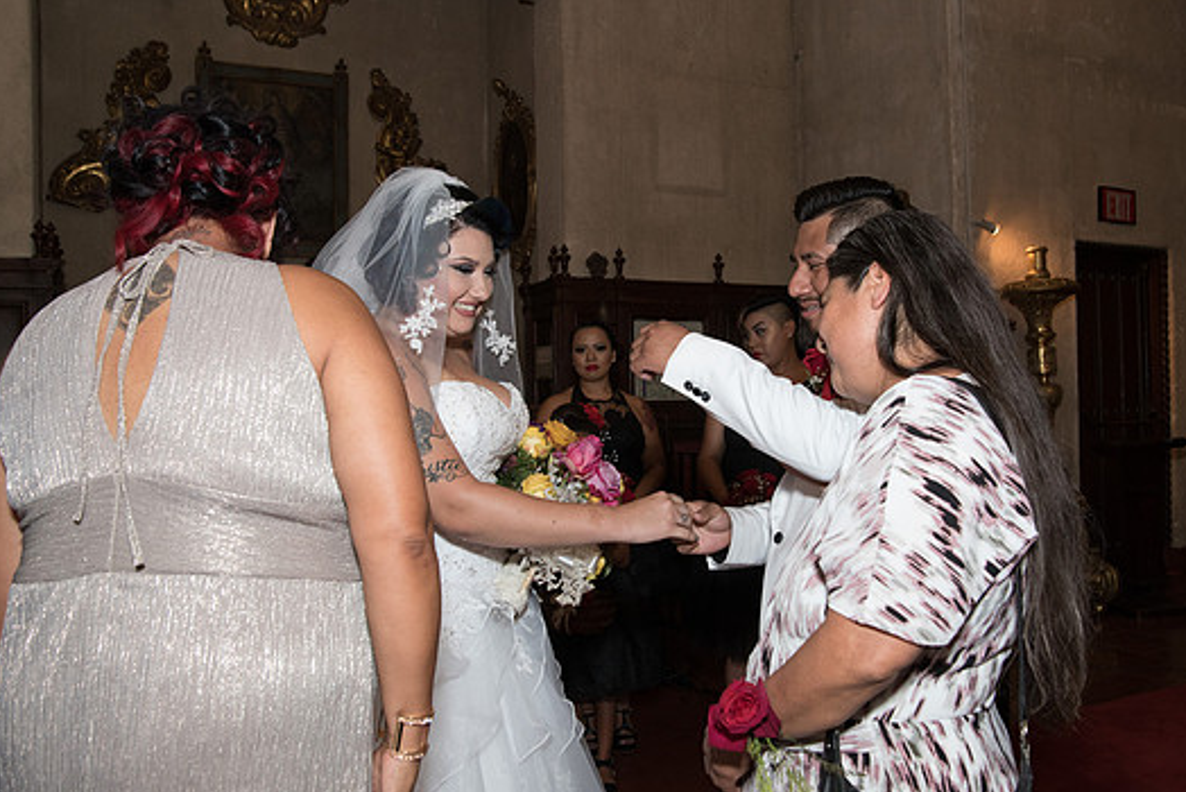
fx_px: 1022
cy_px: 397
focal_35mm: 31
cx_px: 627
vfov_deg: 42.4
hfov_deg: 60.2
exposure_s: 1/80
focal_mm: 28
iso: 2000
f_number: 9
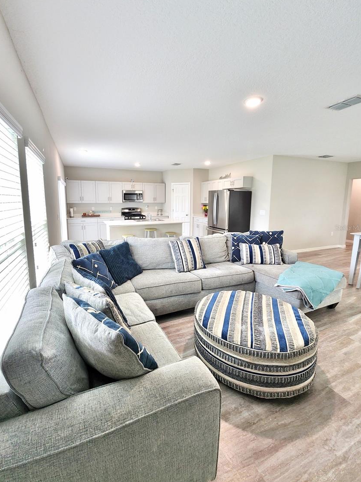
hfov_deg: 85.6
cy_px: 228
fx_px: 195
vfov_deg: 101.9
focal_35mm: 14
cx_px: 171
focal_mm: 2.2
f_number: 2.2
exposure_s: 1/60
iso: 125
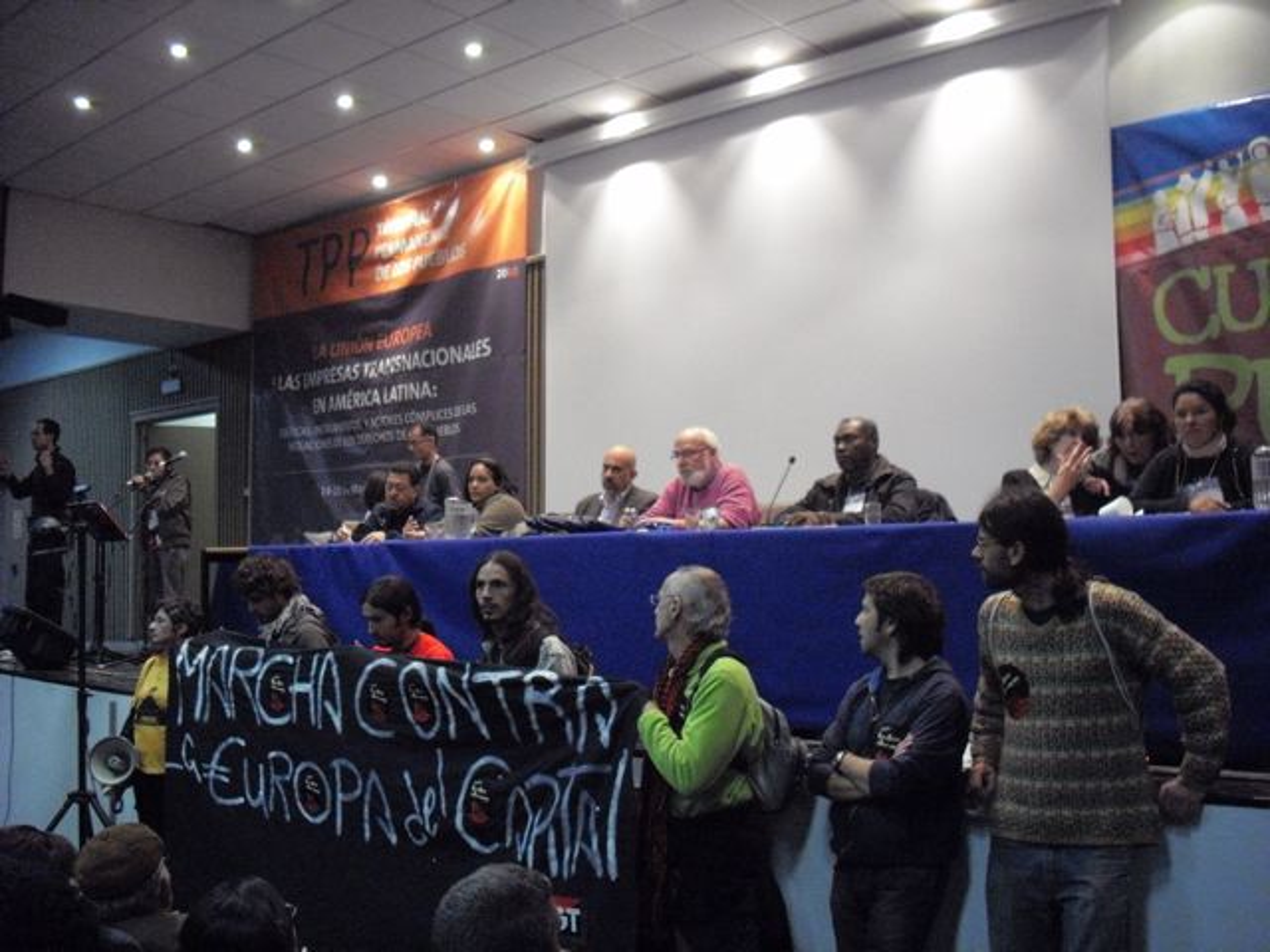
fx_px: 1394
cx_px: 635
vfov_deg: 37.7
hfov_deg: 49.0
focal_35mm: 38
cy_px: 476
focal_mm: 6.2
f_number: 2.8
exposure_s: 1/40
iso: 800
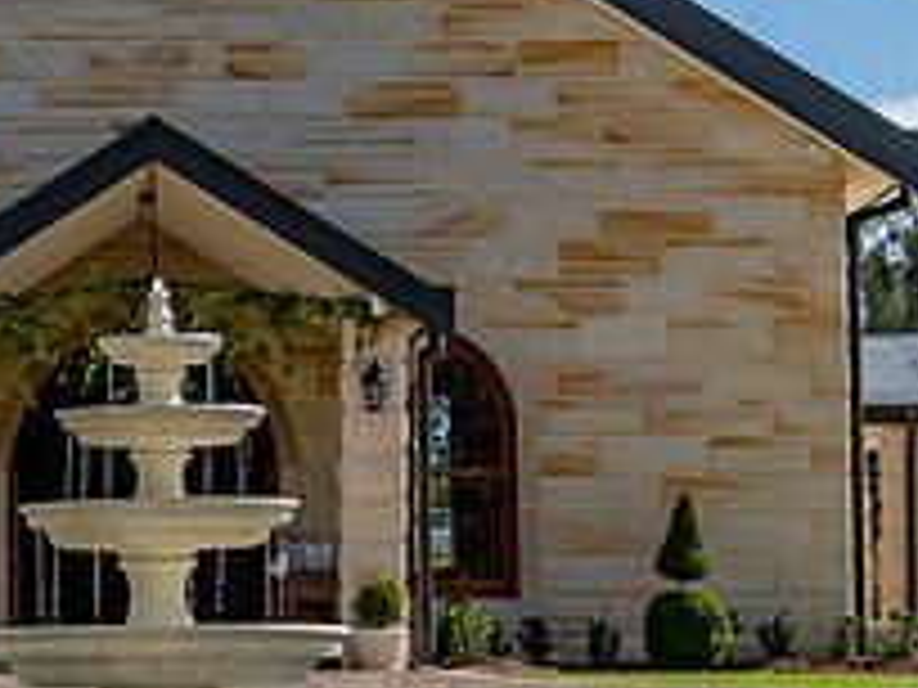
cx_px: 24
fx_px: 4827
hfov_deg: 10.8
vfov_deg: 8.2
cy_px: 244
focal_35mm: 182
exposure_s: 1/1600
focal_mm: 38
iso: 200
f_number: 8
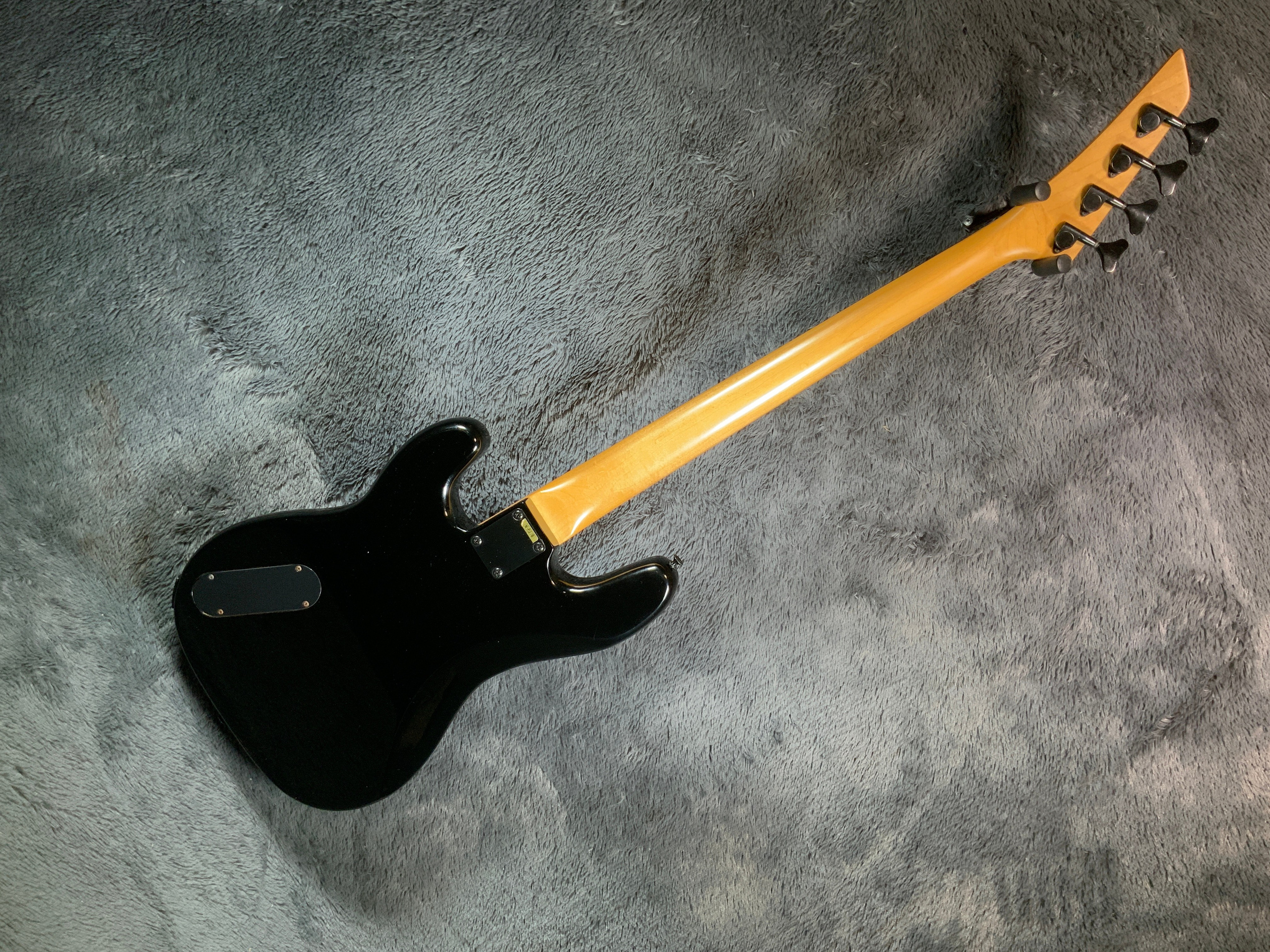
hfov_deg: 61.7
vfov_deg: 48.2
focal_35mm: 29
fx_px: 1064
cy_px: 476
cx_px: 635
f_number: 1.8
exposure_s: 1/104
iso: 50
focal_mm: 3
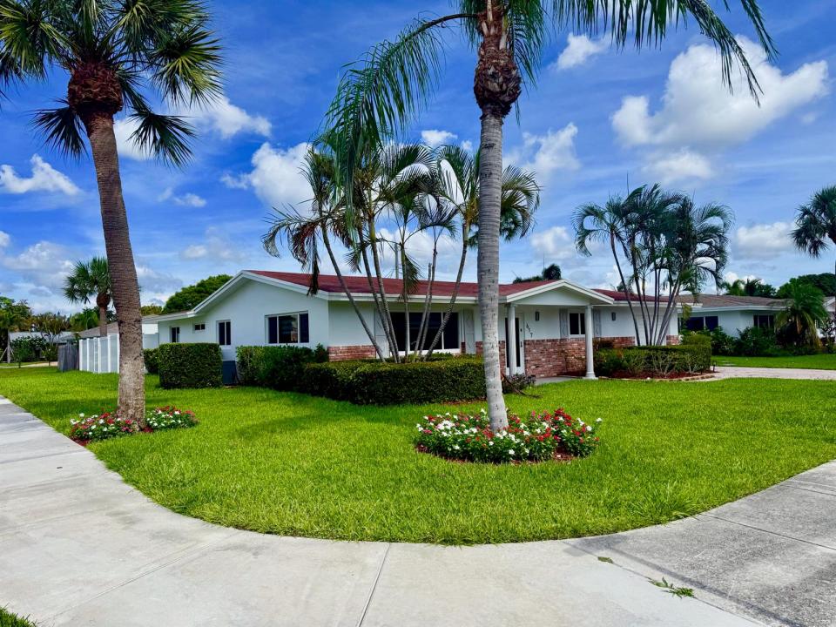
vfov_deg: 56.8
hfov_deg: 71.6
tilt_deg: +2.7
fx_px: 580
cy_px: 314
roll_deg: +1.5
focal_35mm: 24
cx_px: 418
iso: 80
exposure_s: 1/6173
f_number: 1.78
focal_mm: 6.76
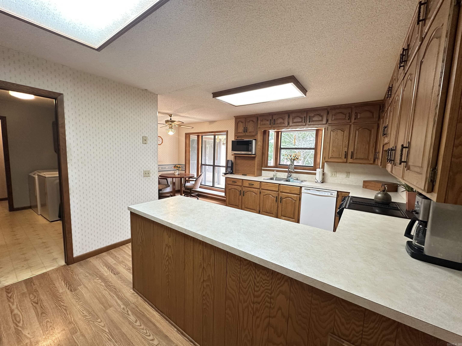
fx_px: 187
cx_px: 231
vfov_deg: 85.7
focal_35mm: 14
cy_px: 173
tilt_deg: -6.5
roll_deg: -2.2
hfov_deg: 102.1
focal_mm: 2.22
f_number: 2.2
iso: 200
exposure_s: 1/60
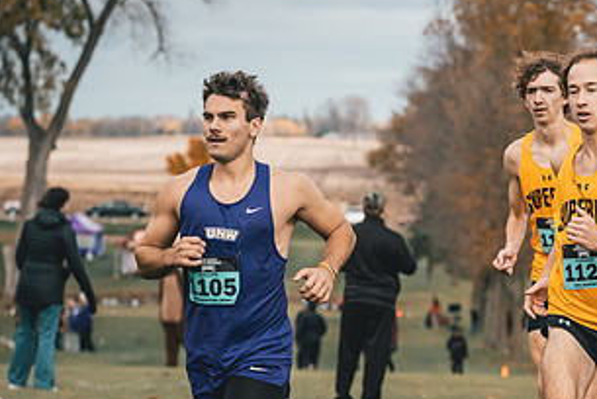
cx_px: 552
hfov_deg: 6.7
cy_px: 257
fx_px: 5079
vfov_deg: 4.5
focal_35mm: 306
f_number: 6.3
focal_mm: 161
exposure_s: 1/1250
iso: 400
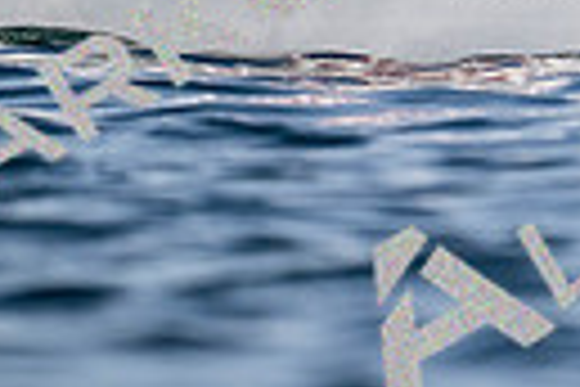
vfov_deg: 0.8
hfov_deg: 1.1
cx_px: 1286
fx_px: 28869
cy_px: -272
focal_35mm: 1792
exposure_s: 1/2500
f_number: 4.5
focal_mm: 400
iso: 180
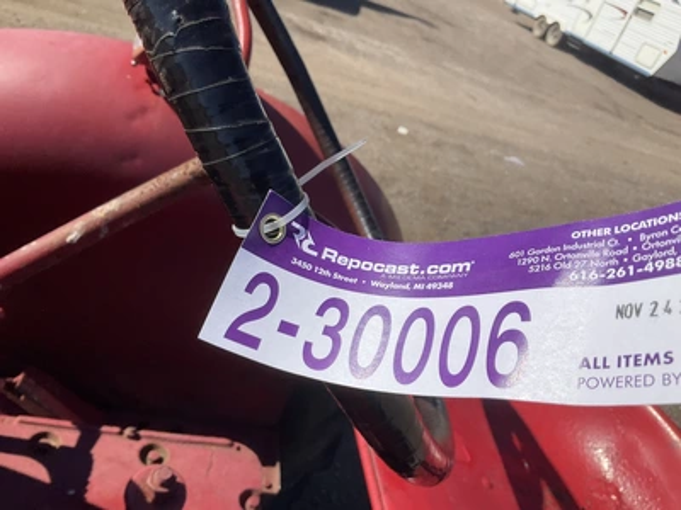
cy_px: 255
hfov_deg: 61.7
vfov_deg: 48.2
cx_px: 340
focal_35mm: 29
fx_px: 571
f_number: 1.8
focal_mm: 3
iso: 25
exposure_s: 1/2667
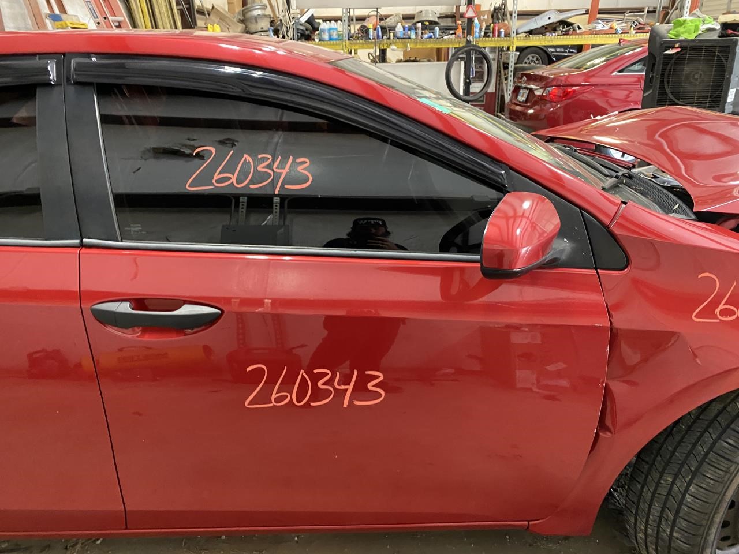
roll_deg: +2.2
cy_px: 277
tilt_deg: -19.6
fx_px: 555
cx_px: 370
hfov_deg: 67.3
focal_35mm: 26
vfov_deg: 53.1
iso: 500
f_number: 1.8
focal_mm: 4.25
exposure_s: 1/40
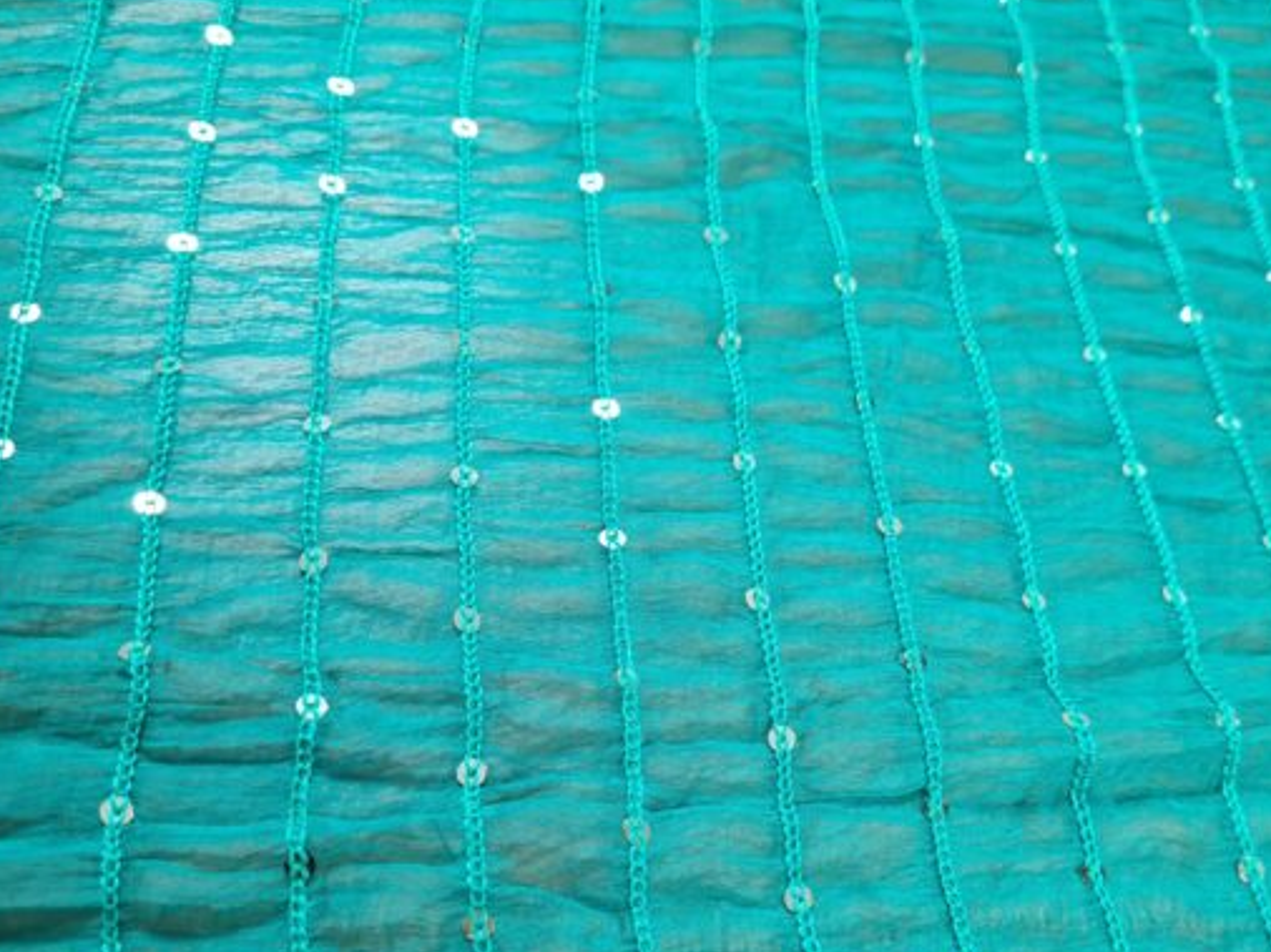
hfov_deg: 51.4
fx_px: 1321
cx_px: 656
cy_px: 642
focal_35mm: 36
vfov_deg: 39.1
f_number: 1.8
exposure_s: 1/60
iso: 200
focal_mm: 5.4
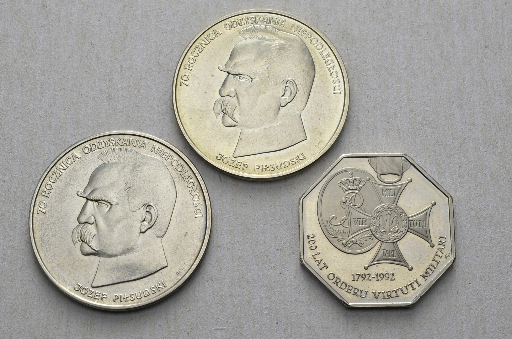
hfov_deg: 29.3
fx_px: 979
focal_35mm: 69
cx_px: 256
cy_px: 170
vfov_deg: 19.6
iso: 400
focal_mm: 46
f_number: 14
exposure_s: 1/250
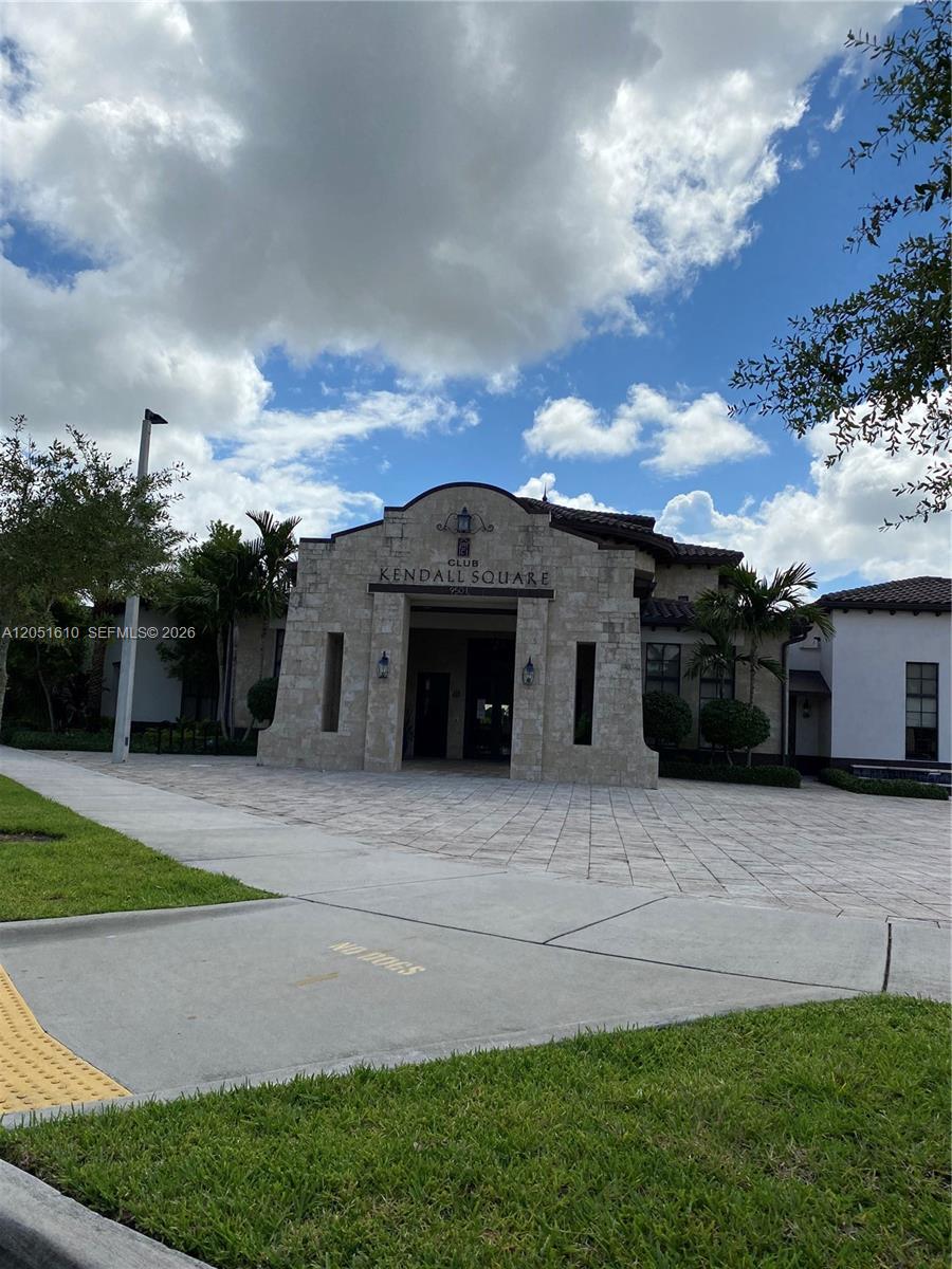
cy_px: 634
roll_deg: -1.9
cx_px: 476
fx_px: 953
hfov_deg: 53.1
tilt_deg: +5.9
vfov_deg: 67.3
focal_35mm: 26
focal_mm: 4.25
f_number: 1.8
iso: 32
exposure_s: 1/5495
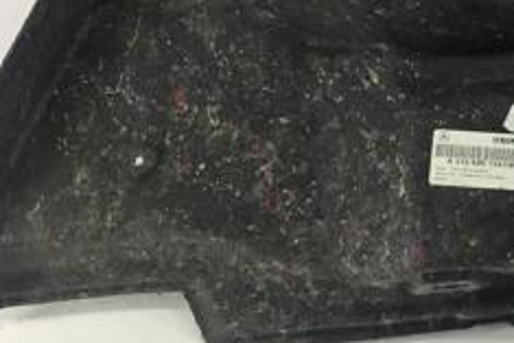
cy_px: 15
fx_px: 1171
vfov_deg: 16.4
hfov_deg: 23.1
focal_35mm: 82
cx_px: 577
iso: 25
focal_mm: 4.15
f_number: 2.2
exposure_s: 1/33
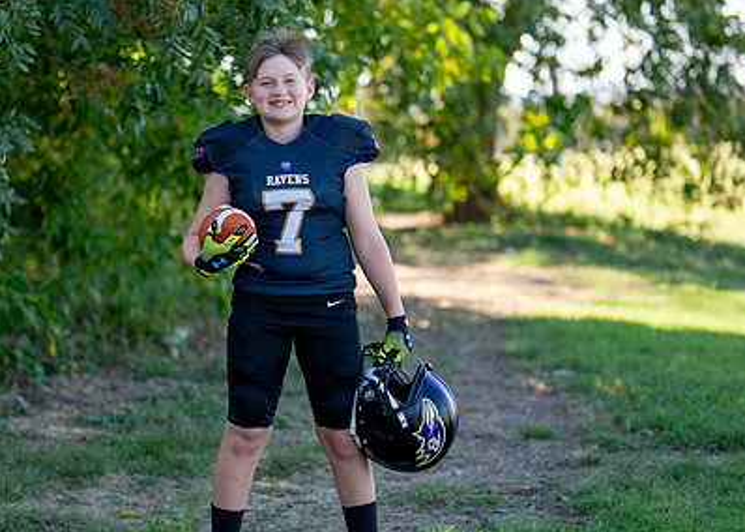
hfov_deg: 22.3
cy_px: 292
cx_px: 293
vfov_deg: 16.1
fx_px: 1882
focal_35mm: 89
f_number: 1.2
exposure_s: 1/1250
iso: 100
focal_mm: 50
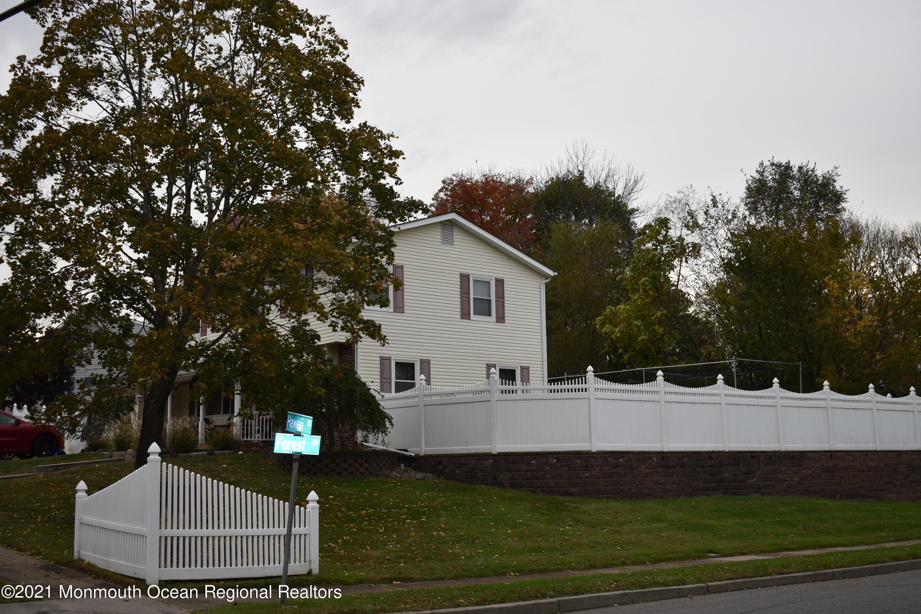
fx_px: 1100
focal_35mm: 43
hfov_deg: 45.4
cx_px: 471
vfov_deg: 31.2
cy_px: 306
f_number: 5
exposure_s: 1/200
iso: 100
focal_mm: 28
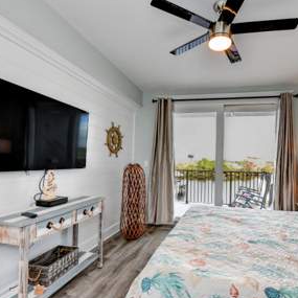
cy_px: 159
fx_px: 195
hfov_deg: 74.1
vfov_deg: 74.7
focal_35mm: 20
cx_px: 177
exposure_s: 1/60
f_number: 16
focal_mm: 14
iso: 2000
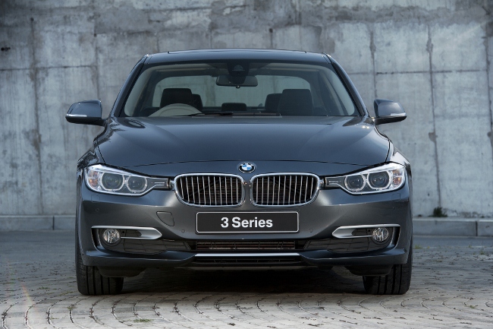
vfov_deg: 10.2
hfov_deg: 15.2
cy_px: 164
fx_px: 1848
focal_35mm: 135
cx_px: 246
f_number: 8
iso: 200
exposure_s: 8
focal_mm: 135
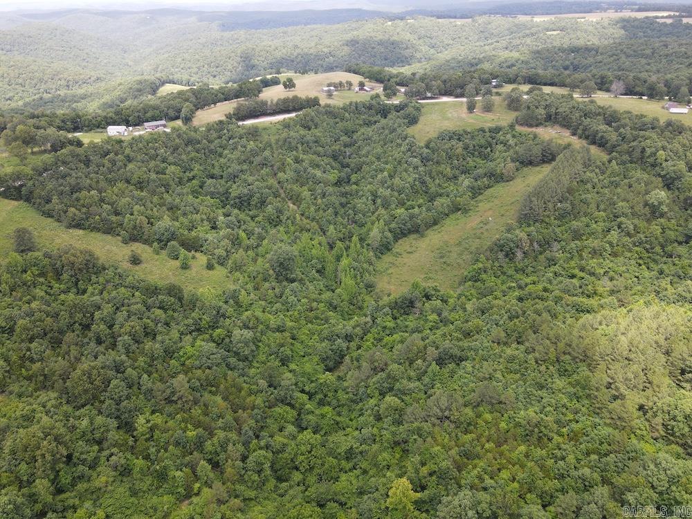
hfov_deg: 71.6
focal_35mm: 24
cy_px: 260
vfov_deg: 56.8
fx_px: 480
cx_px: 346
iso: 170
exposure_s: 1/15
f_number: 2.8
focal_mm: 4.5
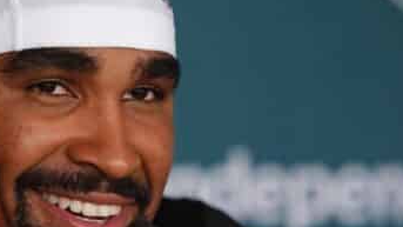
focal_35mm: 937
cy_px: 163
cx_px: 22
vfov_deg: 1.3
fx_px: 10014
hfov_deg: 2.3
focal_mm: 400
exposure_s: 1/2000
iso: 1250
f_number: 2.8
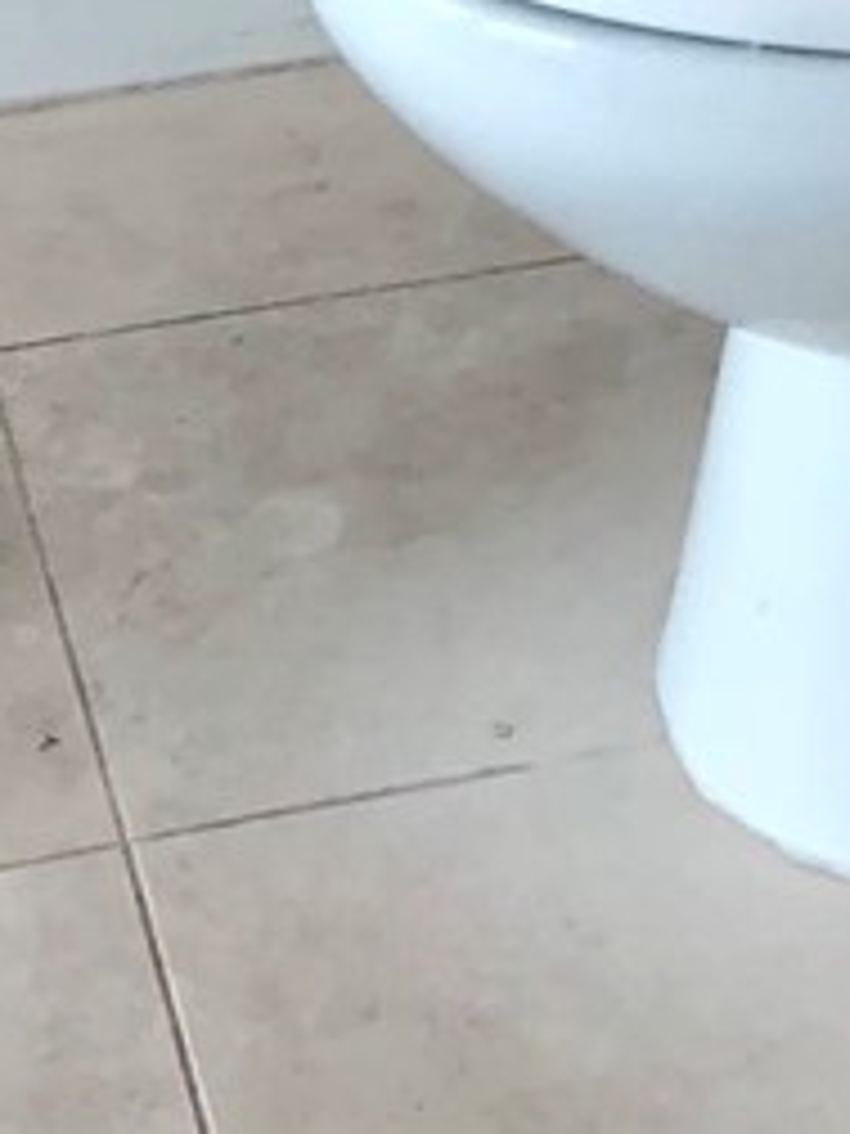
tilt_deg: -12.6
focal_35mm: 178
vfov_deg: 9.3
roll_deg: -0.4
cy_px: -2056
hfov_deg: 8.3
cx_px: 854
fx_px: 5828
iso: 20
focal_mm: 3.99
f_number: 1.8
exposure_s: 1/127
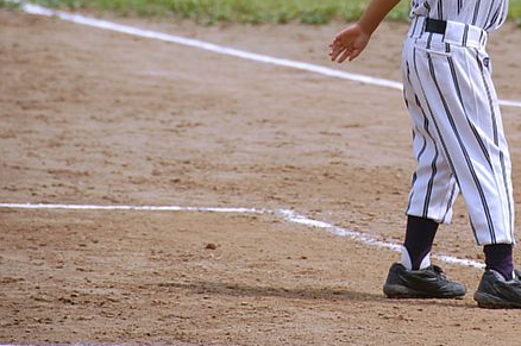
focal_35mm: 466
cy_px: 54
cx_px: 465
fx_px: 6736
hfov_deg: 4.4
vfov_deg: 2.9
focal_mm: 170
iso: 200
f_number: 5.6
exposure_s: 1/1000
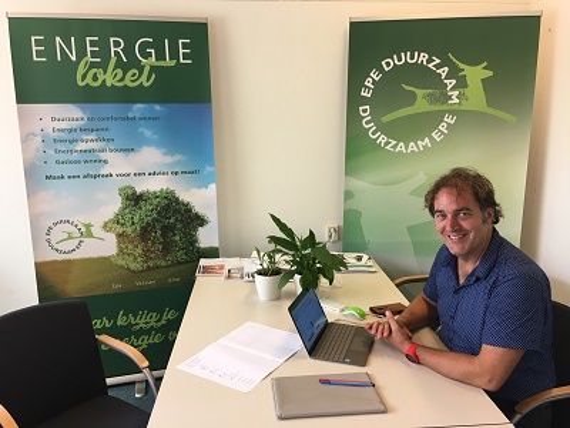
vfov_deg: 48.2
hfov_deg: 61.7
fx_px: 478
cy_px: 214
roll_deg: +0.1
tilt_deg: -12.0
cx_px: 285
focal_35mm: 29
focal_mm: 4.15
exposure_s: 1/33
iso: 32
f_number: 2.2
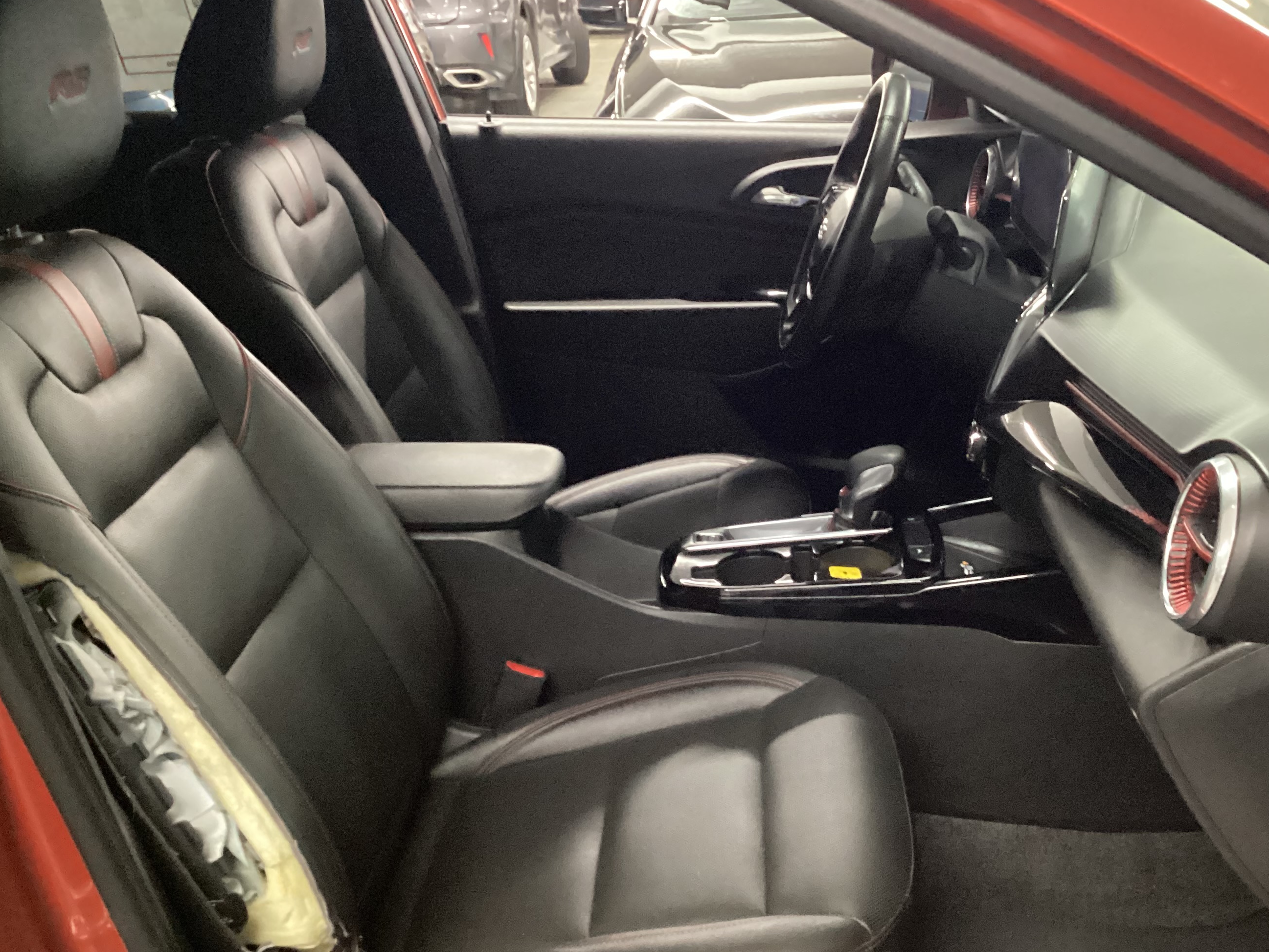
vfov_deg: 36.7
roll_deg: +2.6
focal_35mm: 39
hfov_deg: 47.8
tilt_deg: -25.1
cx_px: 703
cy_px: 549
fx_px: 1430
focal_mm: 3.3
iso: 800
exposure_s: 1/24
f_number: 2.4
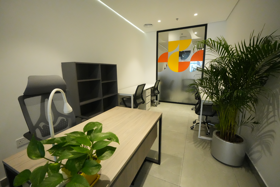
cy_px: 94
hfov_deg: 100.4
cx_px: 140
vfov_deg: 77.3
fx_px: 117
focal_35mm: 15
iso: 8000
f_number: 4
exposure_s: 1/400
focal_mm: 10
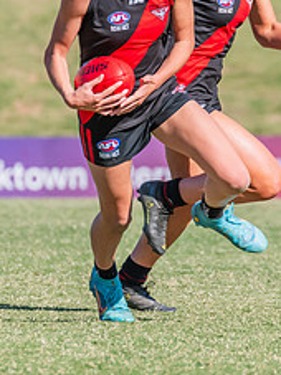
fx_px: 11787
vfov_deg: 1.8
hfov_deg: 1.4
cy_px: 109
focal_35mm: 1088
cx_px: 199
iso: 800
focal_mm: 380
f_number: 10
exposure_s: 1/1250
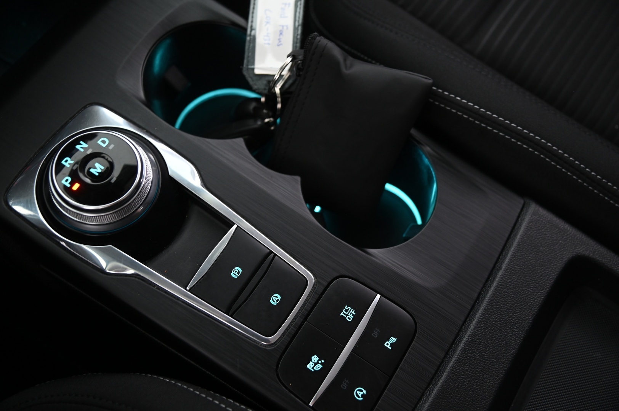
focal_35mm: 40
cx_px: 310
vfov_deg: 33.3
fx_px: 687
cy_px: 206
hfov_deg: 48.5
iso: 2000
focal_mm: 40
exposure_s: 1/13
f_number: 4
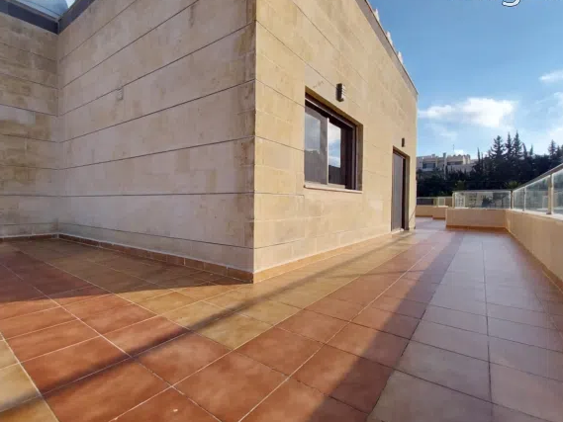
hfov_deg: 94.5
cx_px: 279
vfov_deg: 78.1
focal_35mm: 16
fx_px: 260
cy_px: 205
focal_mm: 1.3
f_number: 2.2
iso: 64
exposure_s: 1/1011
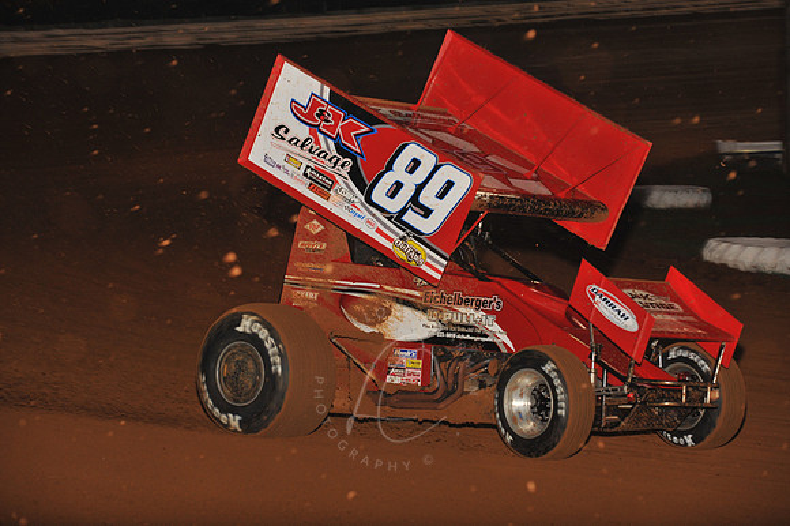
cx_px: 395
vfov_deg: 9.5
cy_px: 263
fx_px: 3180
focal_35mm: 145
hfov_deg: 14.2
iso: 1250
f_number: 7.1
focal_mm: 145
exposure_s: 1/320
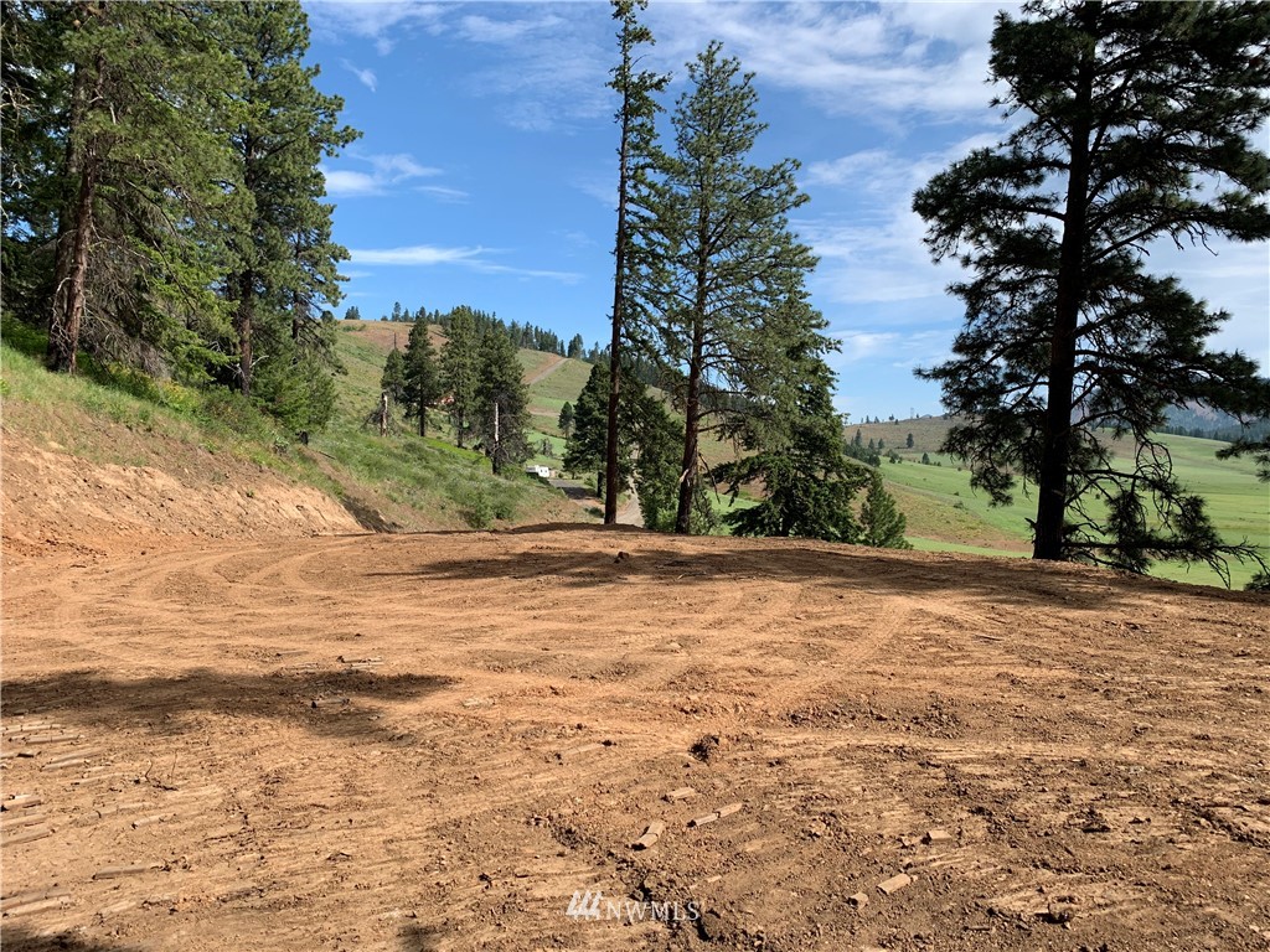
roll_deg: +0.1
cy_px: 476
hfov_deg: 67.3
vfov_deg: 53.1
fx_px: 954
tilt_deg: -0.5
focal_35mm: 26
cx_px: 635
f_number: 1.8
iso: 25
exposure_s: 1/1748
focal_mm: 4.25
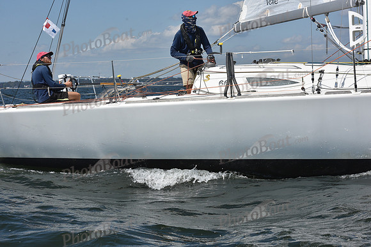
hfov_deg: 22.6
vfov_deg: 15.2
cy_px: 124
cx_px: 186
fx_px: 928
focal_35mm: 90
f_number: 10
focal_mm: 90
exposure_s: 1/1250
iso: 320
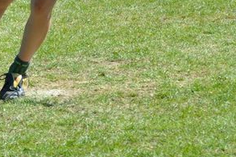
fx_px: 3262
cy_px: -88
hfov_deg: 4.1
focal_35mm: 499
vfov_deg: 2.7
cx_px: -108
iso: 200
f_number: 9
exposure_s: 1/320
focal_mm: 95
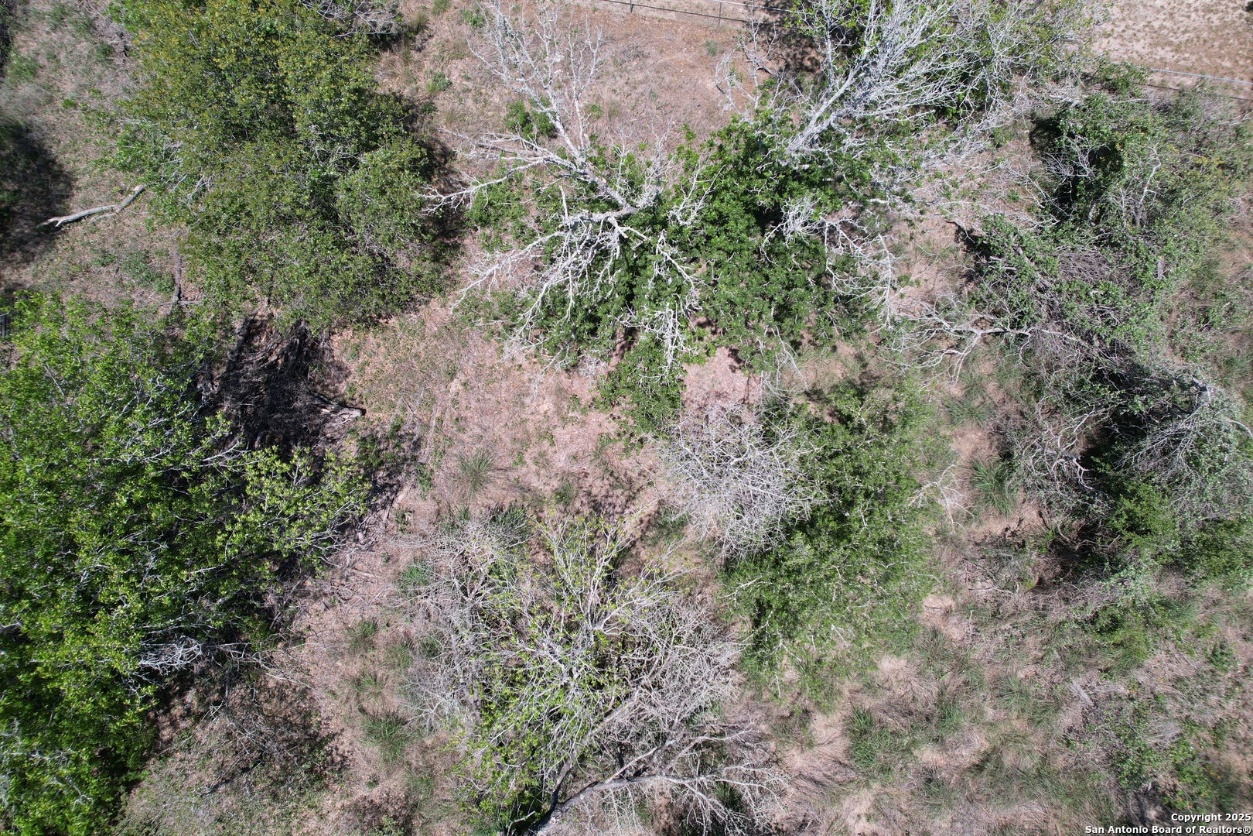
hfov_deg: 78.6
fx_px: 766
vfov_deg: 57.2
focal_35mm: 22
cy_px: 418
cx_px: 626
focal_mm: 8.38
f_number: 2.8
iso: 100
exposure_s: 1/90
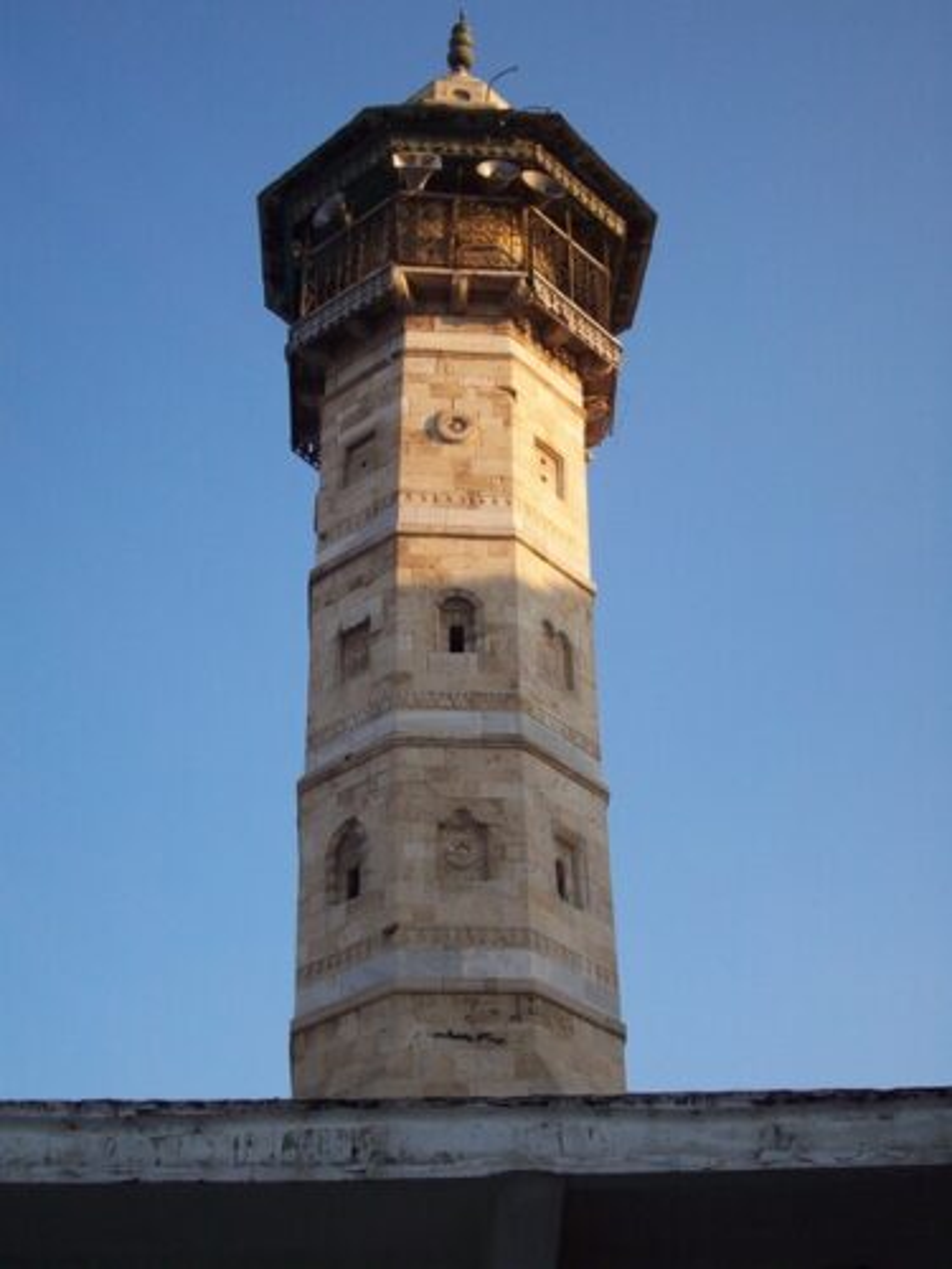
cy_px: 634
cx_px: 476
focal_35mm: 54
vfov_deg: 35.5
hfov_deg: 27.0
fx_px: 1980
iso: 80
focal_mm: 9
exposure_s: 1/323
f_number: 3.4
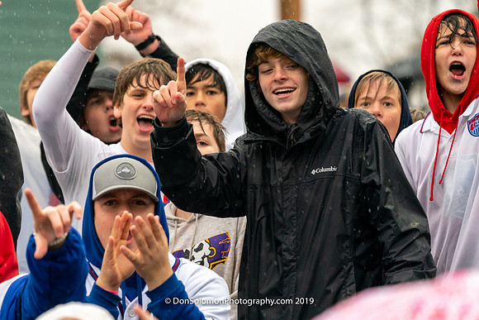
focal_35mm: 301
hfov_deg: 6.8
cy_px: 186
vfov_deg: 4.6
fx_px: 4009
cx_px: 200
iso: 3200
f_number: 5.6
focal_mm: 259
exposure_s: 1/1000
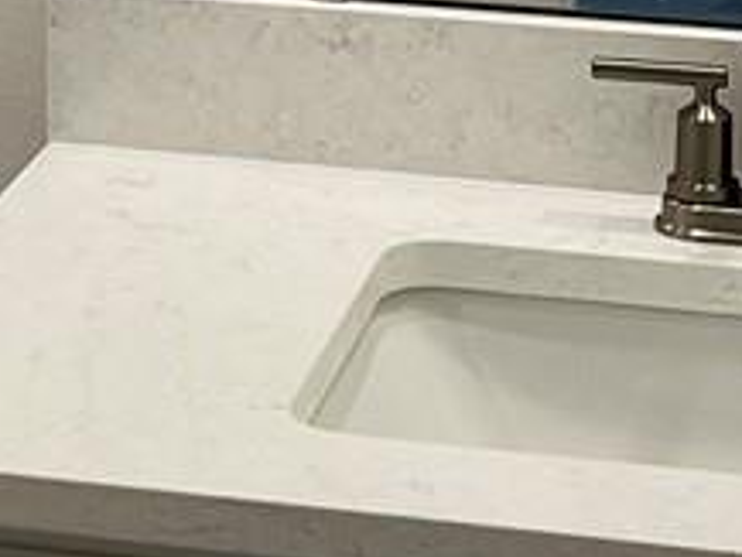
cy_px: -301
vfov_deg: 7.6
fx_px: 4118
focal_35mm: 192
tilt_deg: -10.3
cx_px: -3
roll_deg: +0.1
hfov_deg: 10.2
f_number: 1.6
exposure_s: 1/120
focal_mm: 5.1
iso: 64
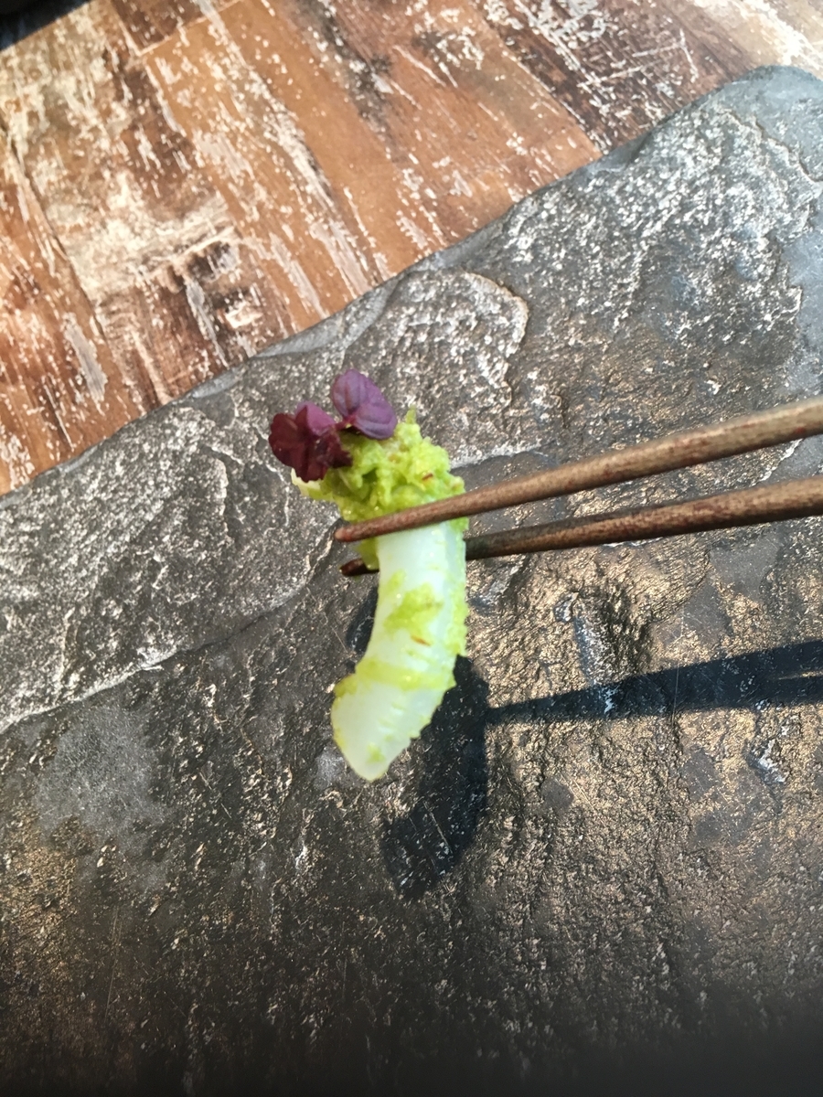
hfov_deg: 48.2
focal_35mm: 29
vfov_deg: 61.7
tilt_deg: -65.2
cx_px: 412
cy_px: 548
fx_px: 919
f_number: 2.2
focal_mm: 4.15
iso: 100
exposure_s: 1/30
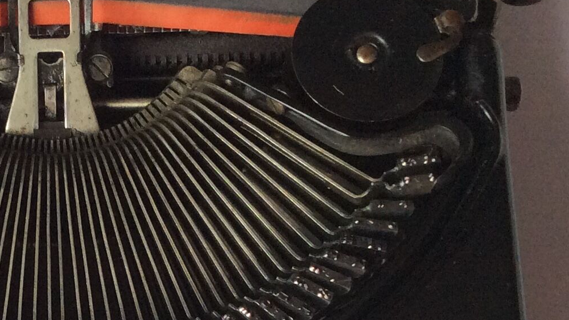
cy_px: 378
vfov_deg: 13.1
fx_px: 1358
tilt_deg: -77.1
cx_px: 33
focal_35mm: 90
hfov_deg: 22.9
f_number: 2.4
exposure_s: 1/100
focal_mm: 3.3
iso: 64
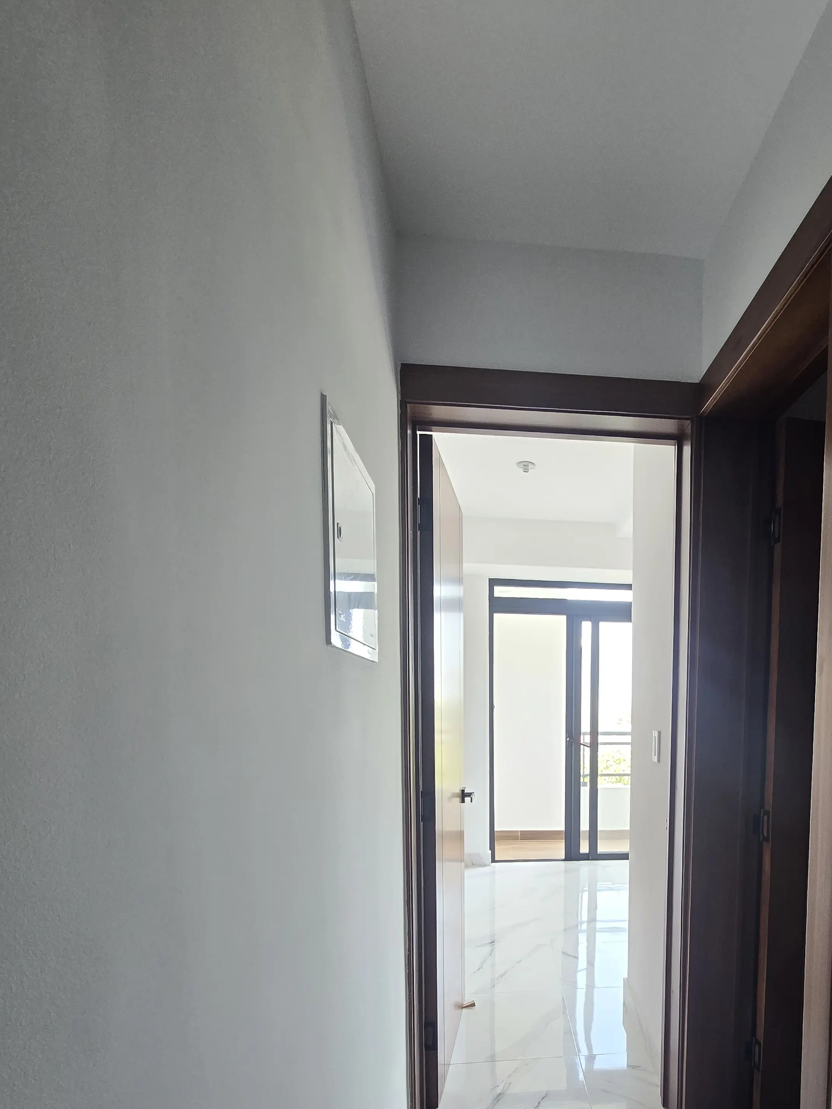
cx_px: 567
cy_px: 758
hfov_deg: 69.2
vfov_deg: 84.1
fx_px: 577
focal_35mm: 18
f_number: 2.2
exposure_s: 1/60
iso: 160
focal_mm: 2.2
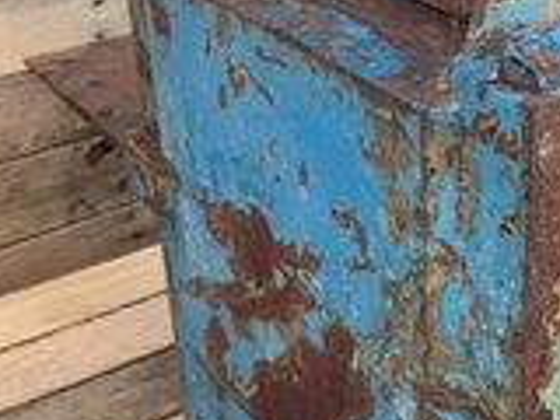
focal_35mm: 65
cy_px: 154
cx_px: 500
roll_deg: -4.2
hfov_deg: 28.7
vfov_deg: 22.5
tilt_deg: -24.3
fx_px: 1052
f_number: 1.8
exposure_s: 1/122
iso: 32
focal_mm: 4.25
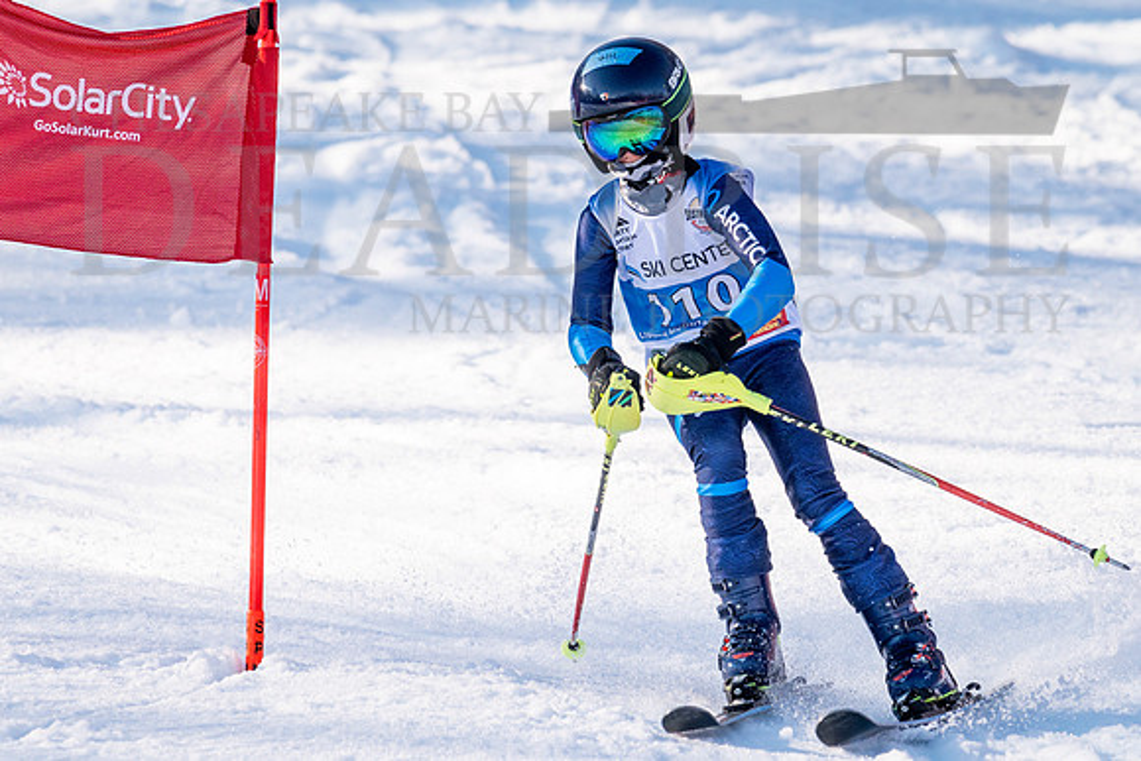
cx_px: 620
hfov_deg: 3.0
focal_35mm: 688
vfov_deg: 2.0
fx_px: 21804
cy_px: 399
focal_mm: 560
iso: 1250
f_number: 8
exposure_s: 1/2000
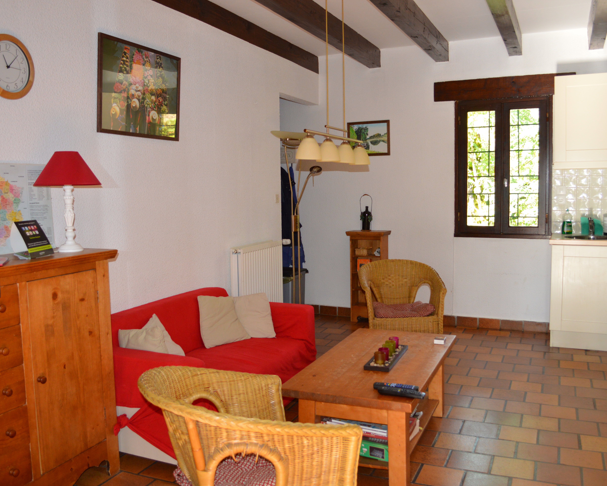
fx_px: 557
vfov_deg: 47.1
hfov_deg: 57.2
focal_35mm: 31
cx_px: 297
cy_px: 241
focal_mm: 18
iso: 400
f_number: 4
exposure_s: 1/60
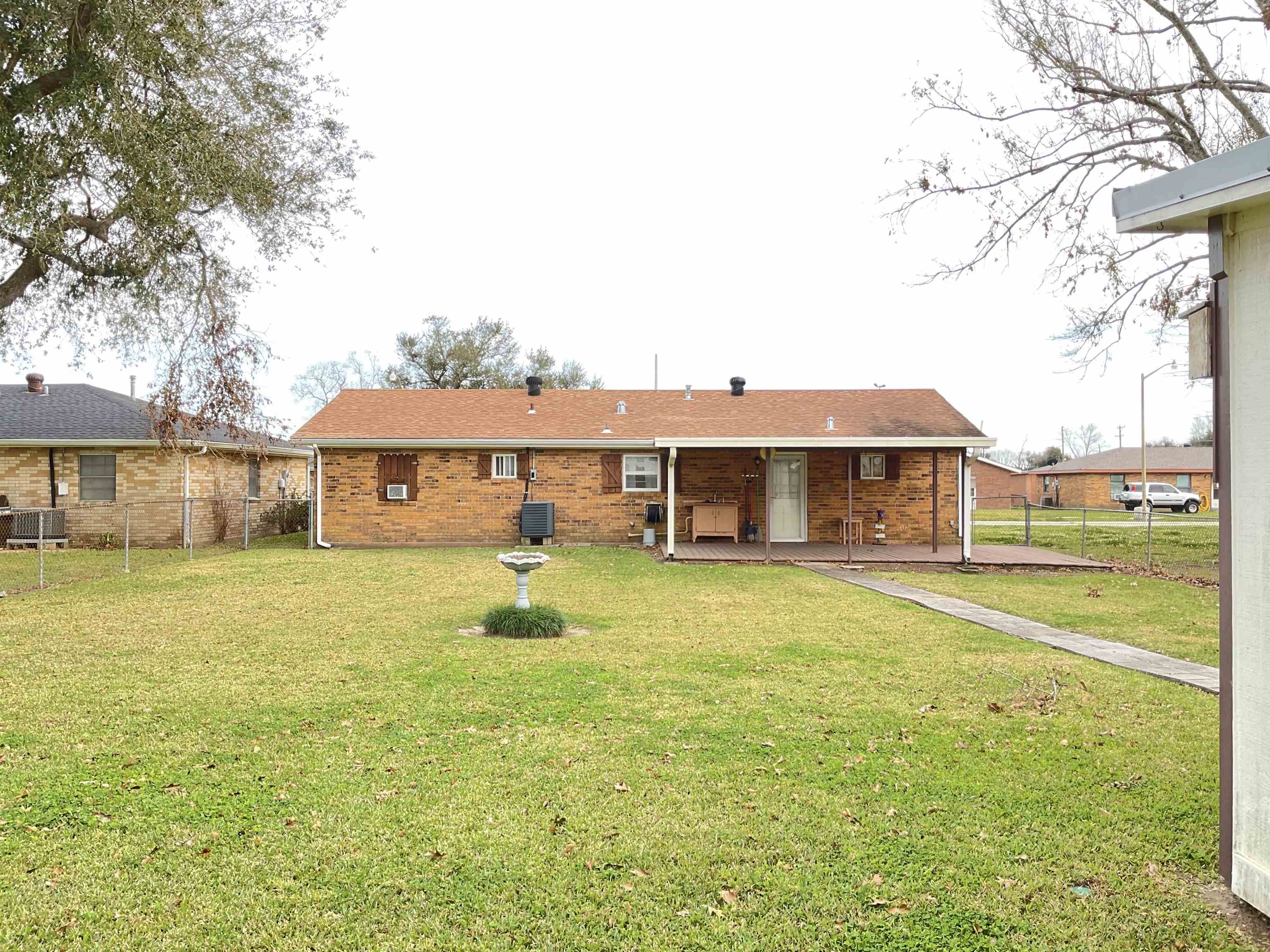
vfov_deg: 48.2
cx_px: 635
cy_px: 476
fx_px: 1064
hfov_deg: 61.7
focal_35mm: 29
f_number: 1.8
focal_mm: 3
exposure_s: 1/120
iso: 25
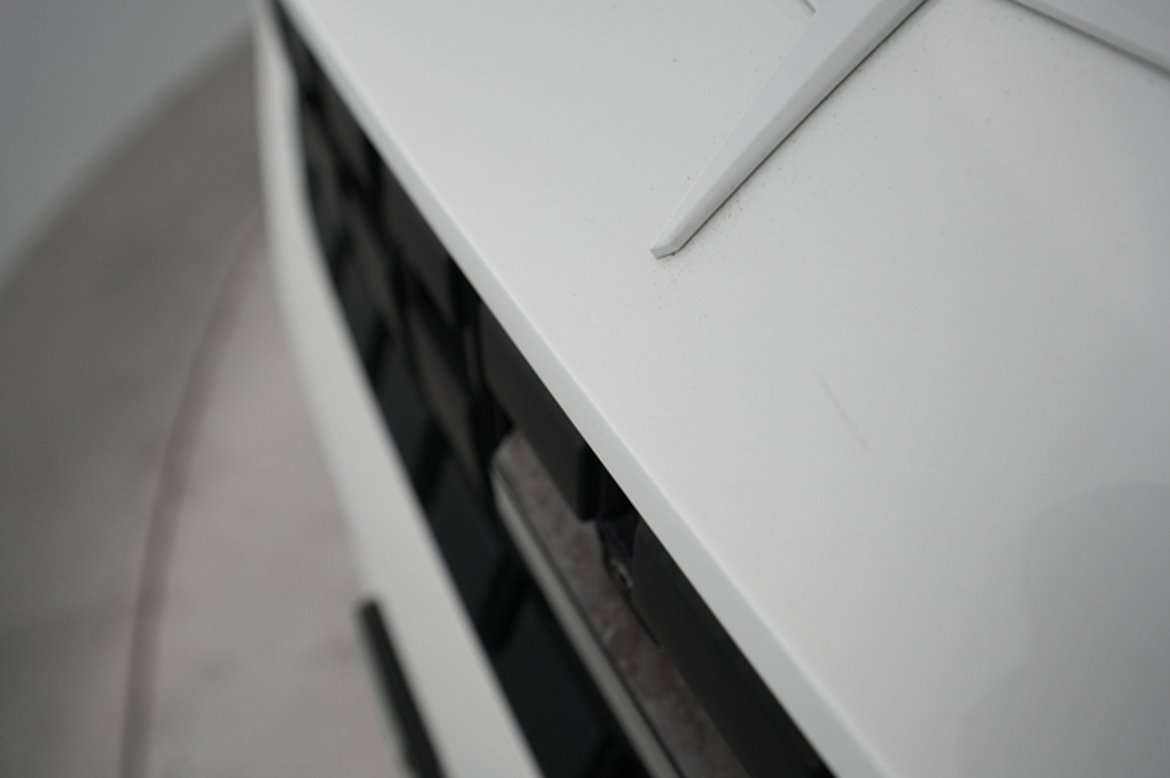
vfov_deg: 46.4
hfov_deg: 65.5
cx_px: 585
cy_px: 389
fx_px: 909
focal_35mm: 28
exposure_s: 1/80
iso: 1250
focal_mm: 28
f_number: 5.6
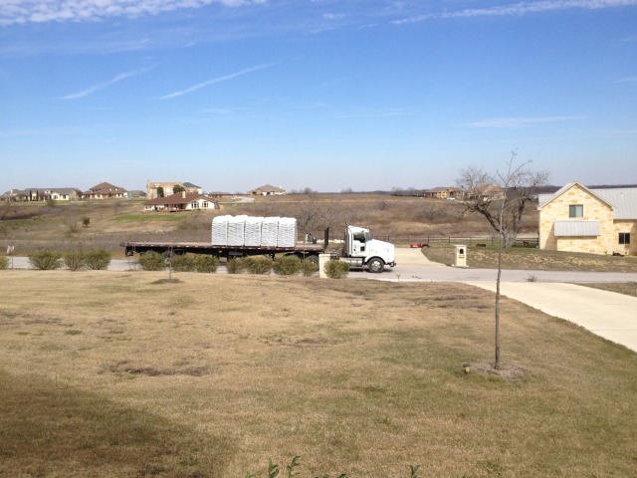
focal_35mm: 35
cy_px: 239
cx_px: 318
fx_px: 644
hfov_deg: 52.6
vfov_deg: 40.7
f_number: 2.4
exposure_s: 1/1842
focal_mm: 4.28
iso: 50
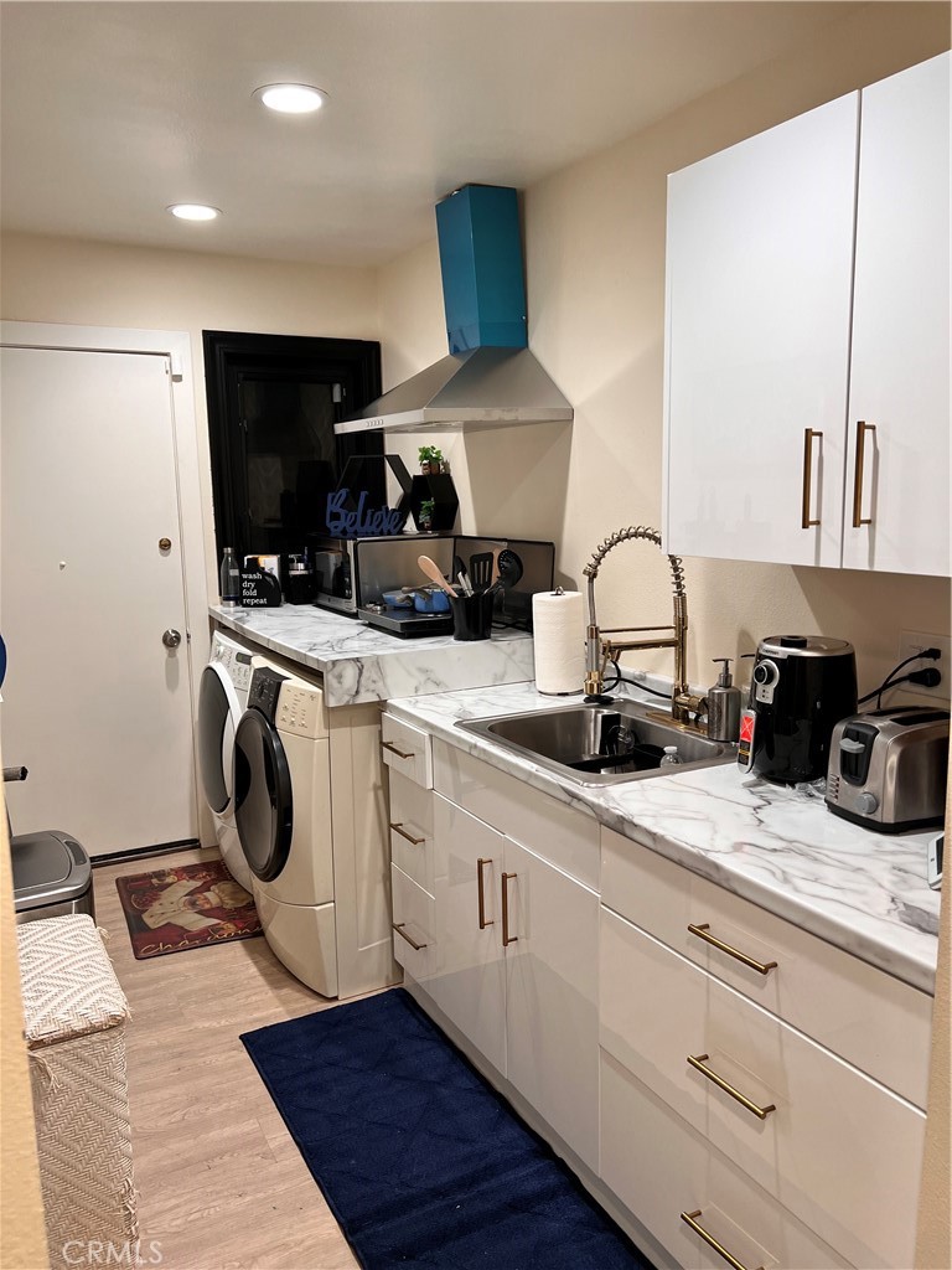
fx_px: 953
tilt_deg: -6.9
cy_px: 635
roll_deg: +0.9
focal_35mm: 26
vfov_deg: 67.3
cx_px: 476
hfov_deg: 53.1
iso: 125
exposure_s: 1/120
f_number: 1.5
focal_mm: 5.7
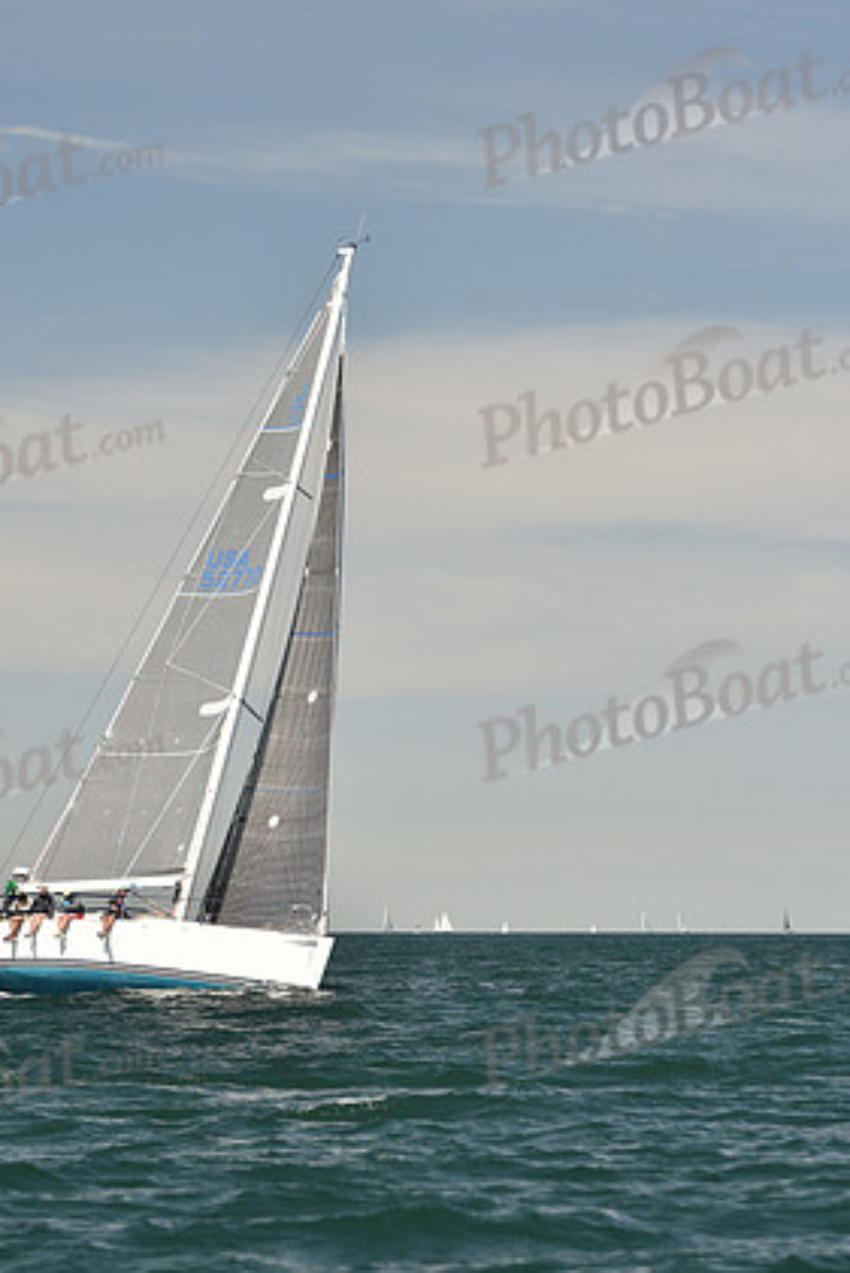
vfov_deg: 12.2
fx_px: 5945
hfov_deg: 8.2
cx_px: 322
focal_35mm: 168
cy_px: 590
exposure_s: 1/640
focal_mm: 122
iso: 250
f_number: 5
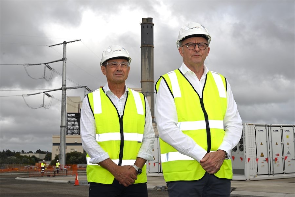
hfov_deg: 44.5
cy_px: 98
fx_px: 361
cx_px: 148
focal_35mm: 44
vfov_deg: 30.5
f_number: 11
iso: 100
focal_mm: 44
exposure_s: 1/250
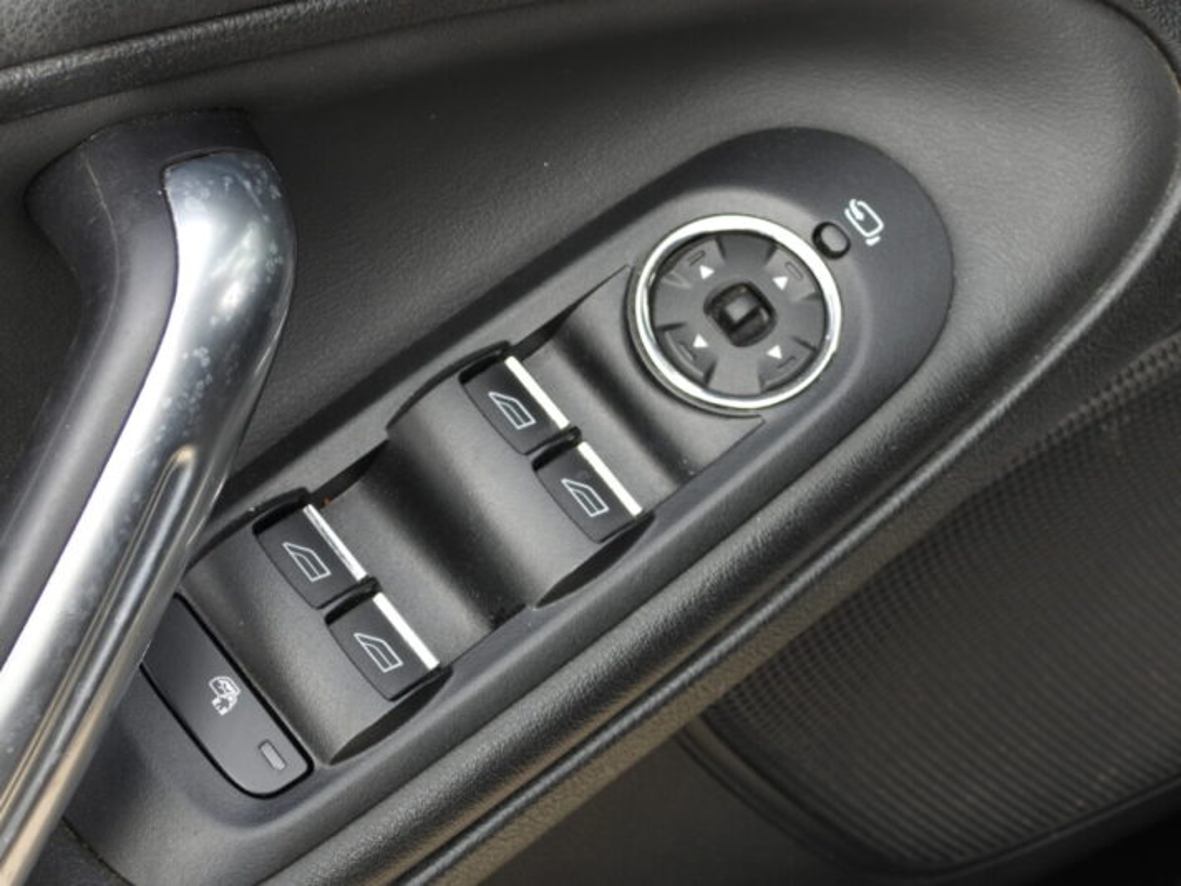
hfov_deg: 26.0
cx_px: 590
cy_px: 443
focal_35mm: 75
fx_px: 2559
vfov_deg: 19.6
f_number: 3.5
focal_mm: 13.5
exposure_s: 1/125
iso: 100
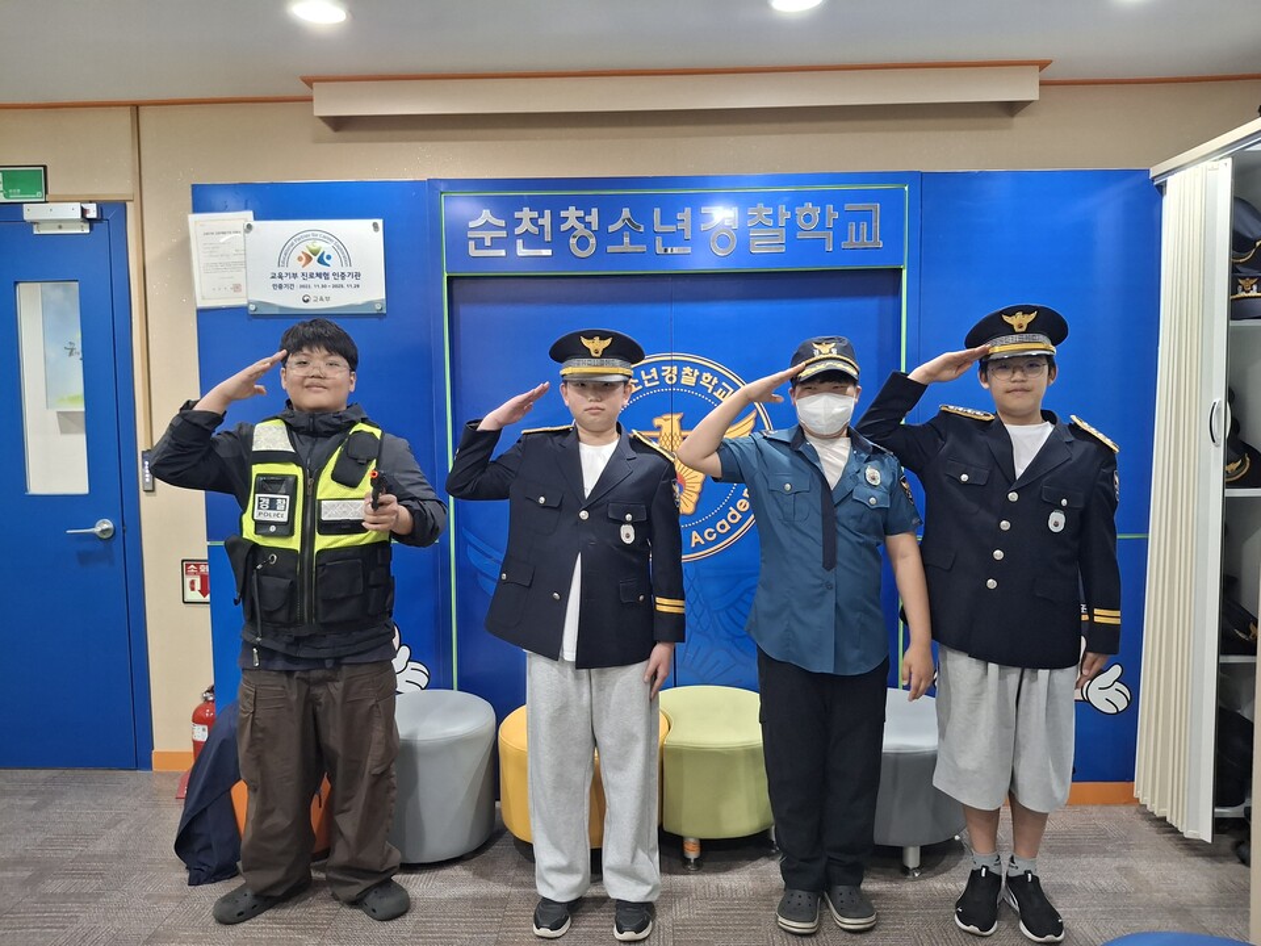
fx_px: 911
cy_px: 473
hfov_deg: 69.4
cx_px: 630
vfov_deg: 54.9
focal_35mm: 25
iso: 250
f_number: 1.8
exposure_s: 1/40
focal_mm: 4.69
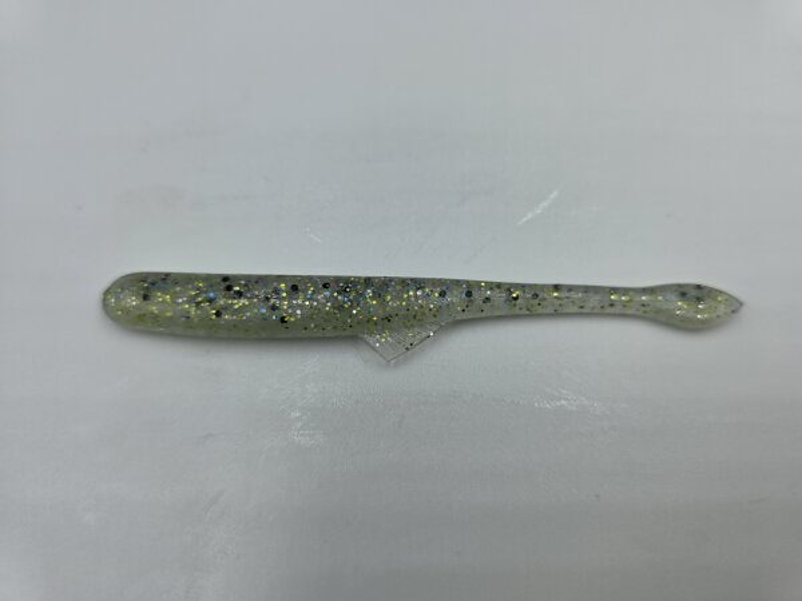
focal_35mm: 23
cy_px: 300
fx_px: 533
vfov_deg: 58.9
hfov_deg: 73.9
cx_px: 401
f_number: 1.7
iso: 80
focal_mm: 6.3
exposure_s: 1/2866
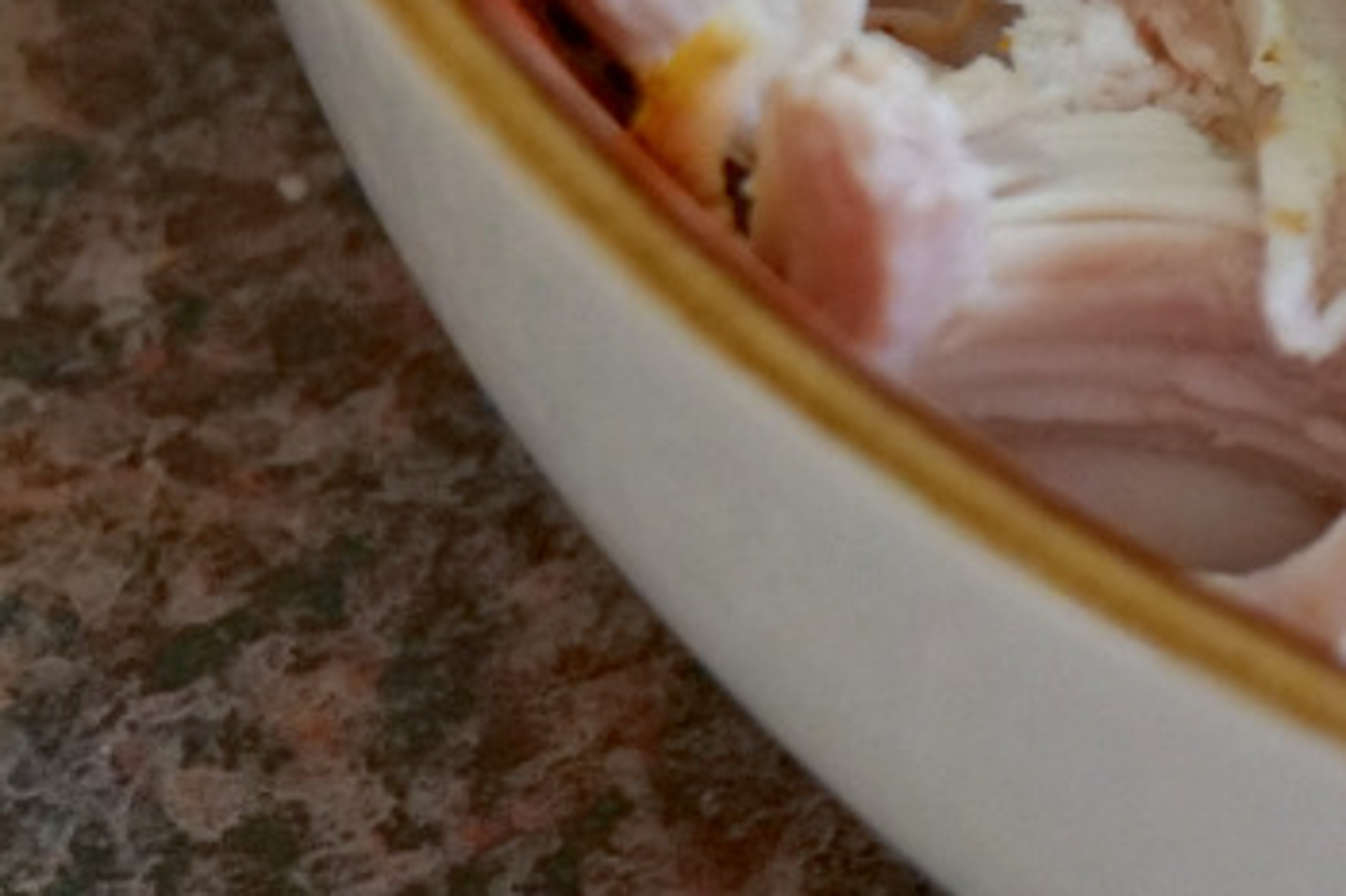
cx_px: 3407
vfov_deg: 4.1
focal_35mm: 329
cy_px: -911
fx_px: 12295
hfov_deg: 6.0
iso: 4000
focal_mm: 60
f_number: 7.1
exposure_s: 1/60
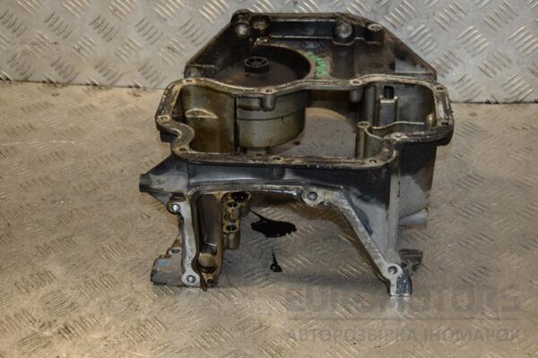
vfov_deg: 21.6
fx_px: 941
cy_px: 179
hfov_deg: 31.9
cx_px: 269
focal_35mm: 63
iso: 800
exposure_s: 1/200
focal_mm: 42
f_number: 5
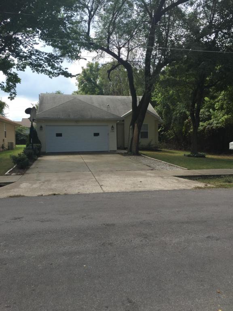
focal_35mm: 29
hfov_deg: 48.2
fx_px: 260
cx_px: 116
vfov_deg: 61.7
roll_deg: +0.4
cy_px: 156
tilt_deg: -3.2
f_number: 2.2
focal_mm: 4.15
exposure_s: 1/1163
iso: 32
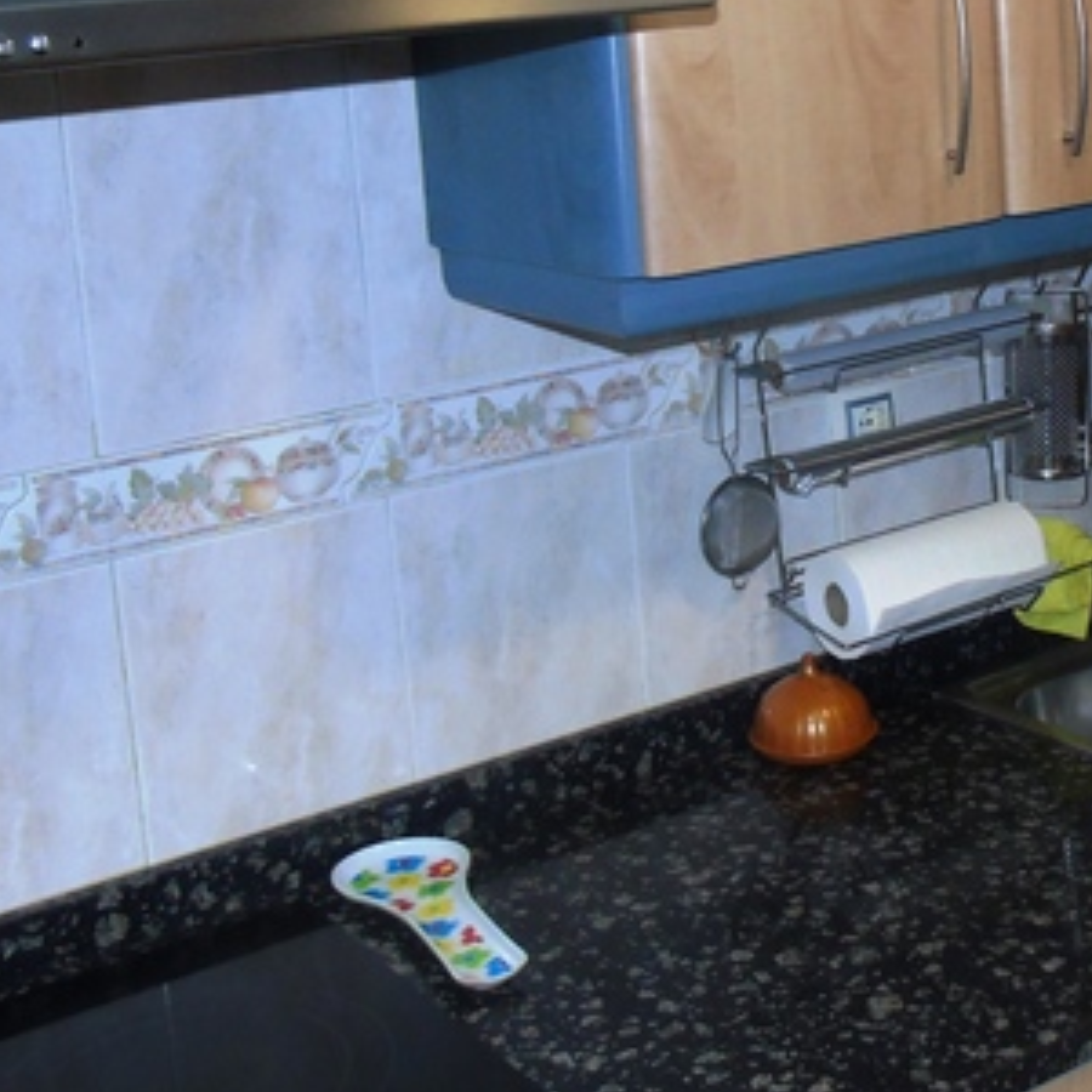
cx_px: 885
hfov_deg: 28.4
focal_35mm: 59
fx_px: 2106
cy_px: 204
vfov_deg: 28.4
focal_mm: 4.4
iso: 200
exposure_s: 1/30
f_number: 3.4
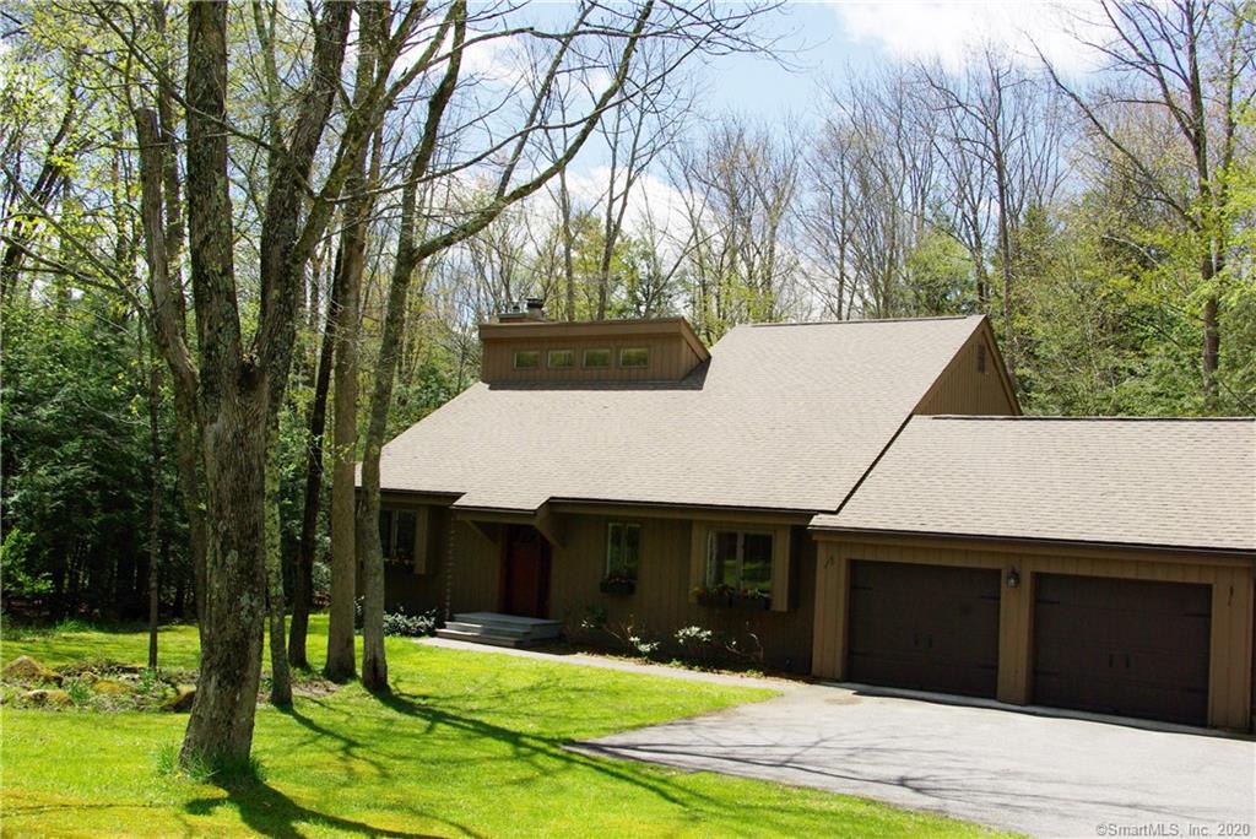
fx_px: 1204
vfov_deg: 38.4
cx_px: 628
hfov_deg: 55.1
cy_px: 420
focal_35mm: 34
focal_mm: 23
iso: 200
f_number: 8
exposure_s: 1/500
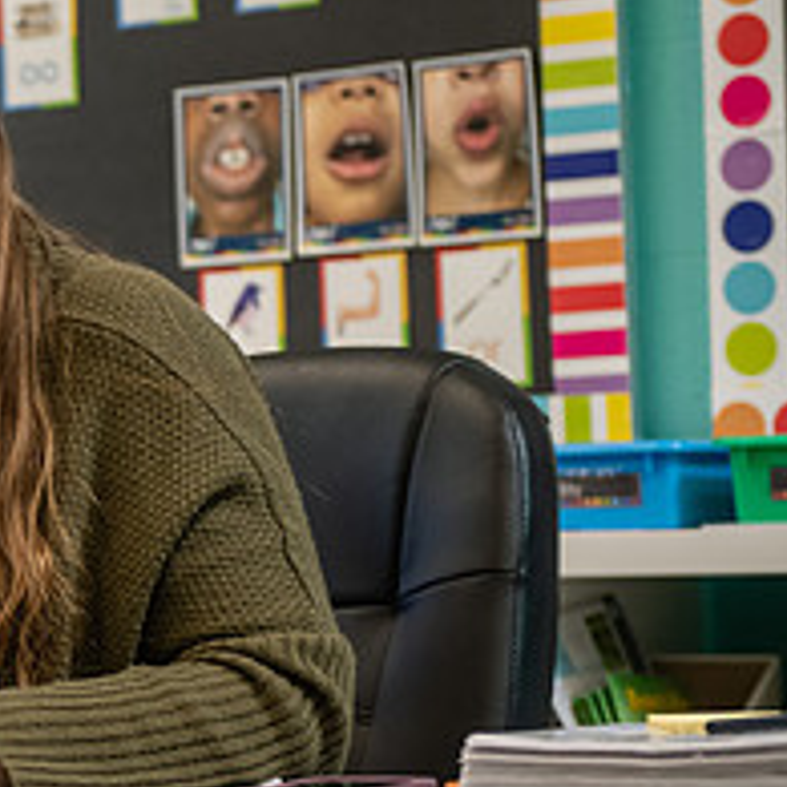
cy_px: 414
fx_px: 4038
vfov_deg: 11.1
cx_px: -359
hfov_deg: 10.8
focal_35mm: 157
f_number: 3.2
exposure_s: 1/125
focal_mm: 62
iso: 1000
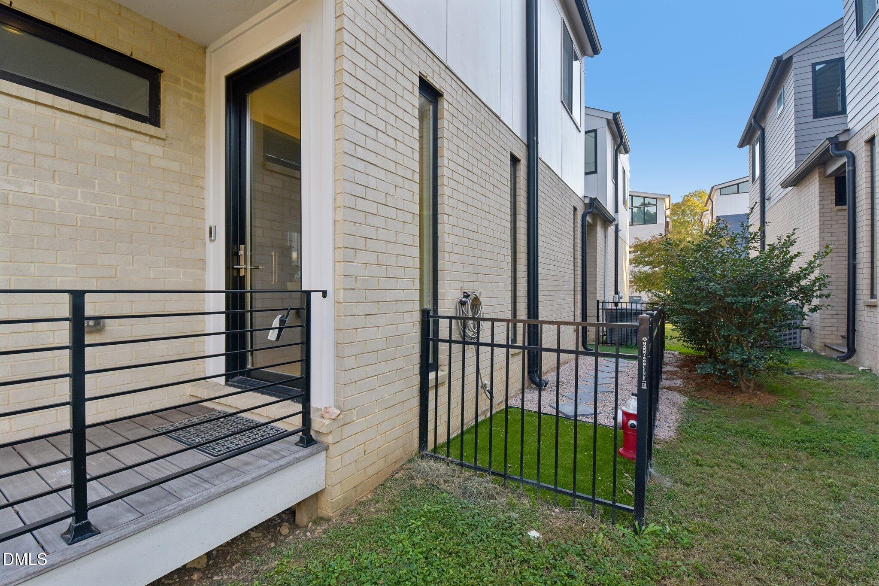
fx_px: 366
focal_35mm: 15
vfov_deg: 77.3
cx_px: 440
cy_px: 293
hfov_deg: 100.4
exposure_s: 1/200
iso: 400
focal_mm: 15
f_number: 8
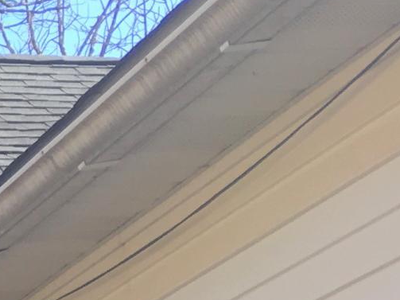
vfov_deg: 8.3
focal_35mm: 173
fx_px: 1999
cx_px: -758
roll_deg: -0.8
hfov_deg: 9.3
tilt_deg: +8.3
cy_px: 506
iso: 25
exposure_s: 1/447
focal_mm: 4.15
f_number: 2.2
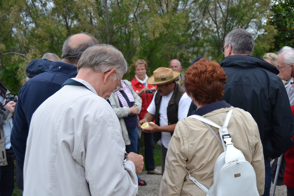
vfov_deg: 28.9
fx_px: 380
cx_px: 147
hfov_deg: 42.3
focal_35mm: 46
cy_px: 98
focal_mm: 31
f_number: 5.6
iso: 140
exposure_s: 1/125
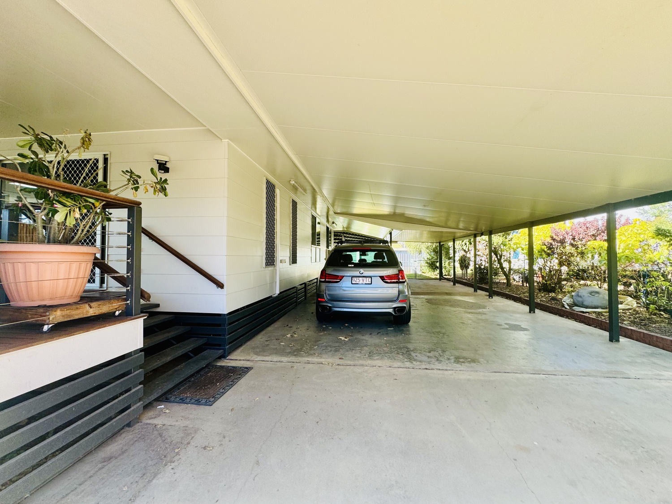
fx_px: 272
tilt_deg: +0.4
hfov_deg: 102.1
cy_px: 252
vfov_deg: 85.7
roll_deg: +1.7
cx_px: 336
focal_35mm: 14
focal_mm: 2.22
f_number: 2.2
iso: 40
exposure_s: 1/124
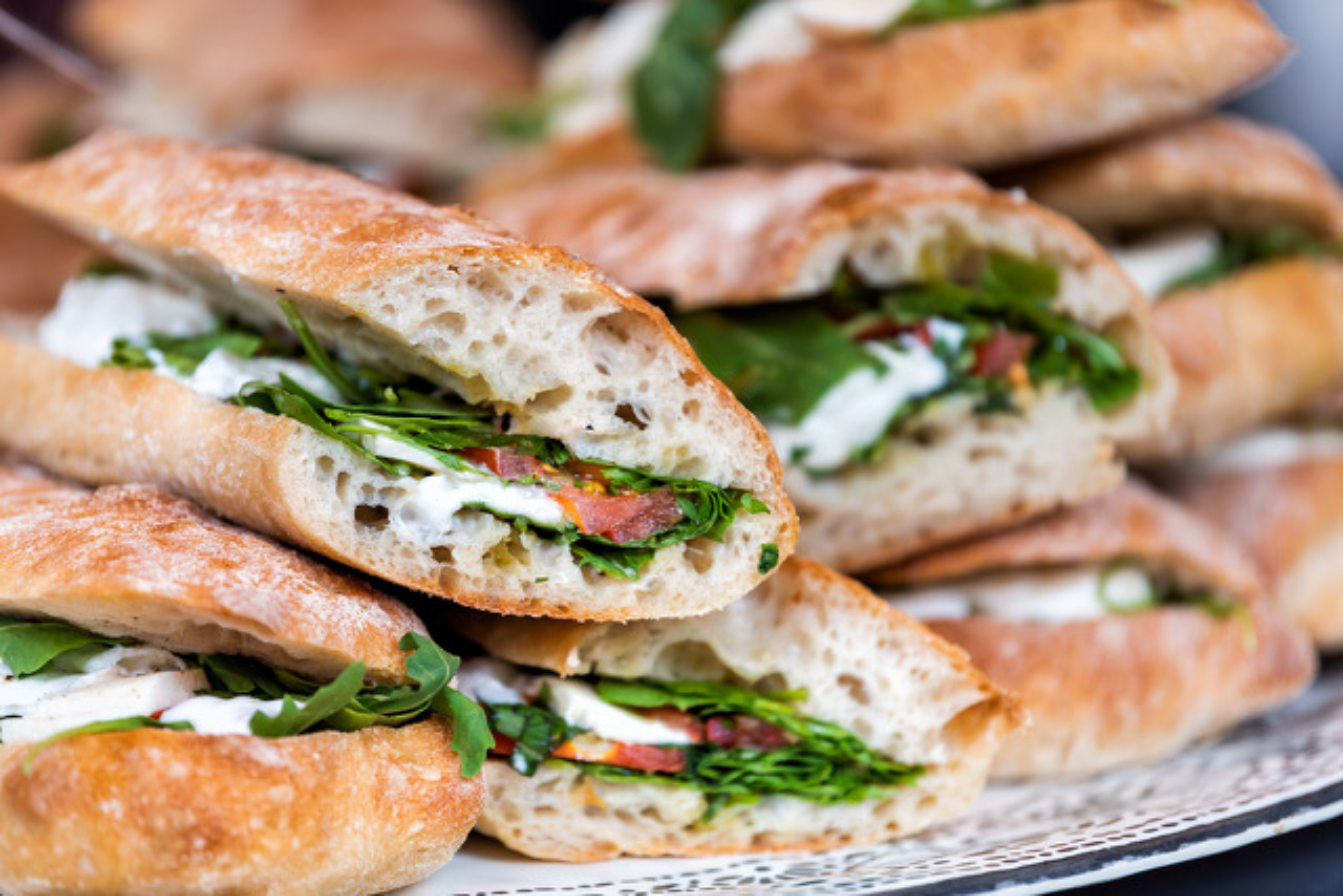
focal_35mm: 200
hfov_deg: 10.3
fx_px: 7462
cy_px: 448
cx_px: 672
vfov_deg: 6.9
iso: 250
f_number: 2.8
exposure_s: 1/200
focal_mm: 200
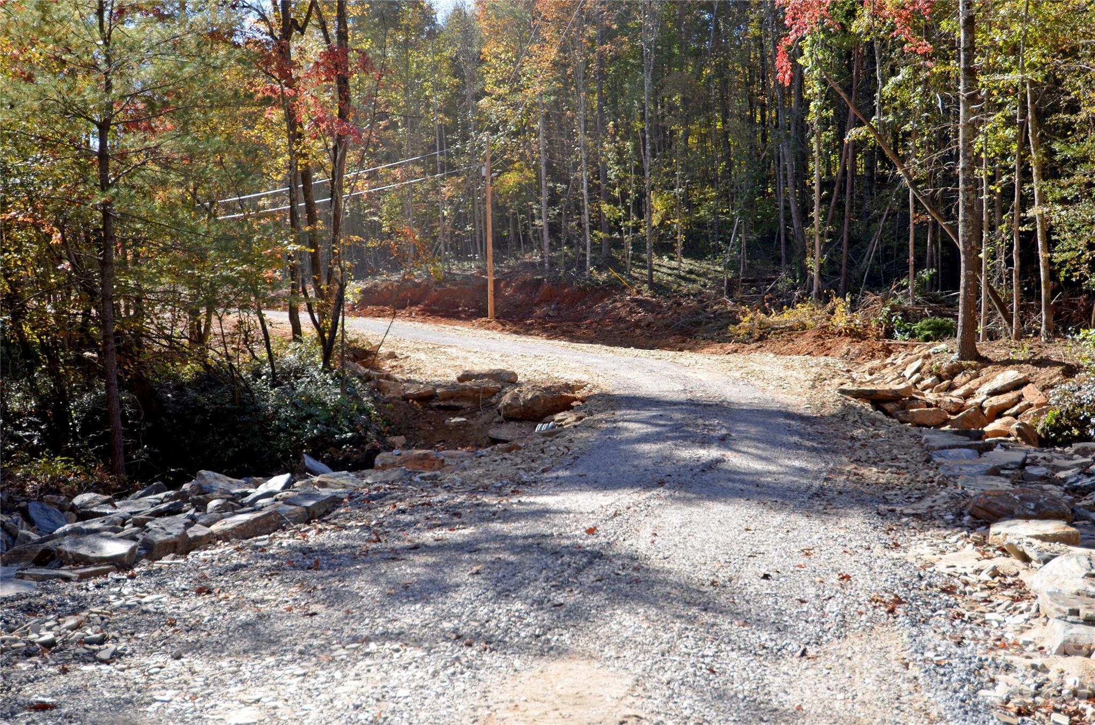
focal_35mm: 36
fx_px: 1093
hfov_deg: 53.2
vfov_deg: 36.7
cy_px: 362
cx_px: 548
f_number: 4.5
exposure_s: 1/250
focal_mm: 24
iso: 100
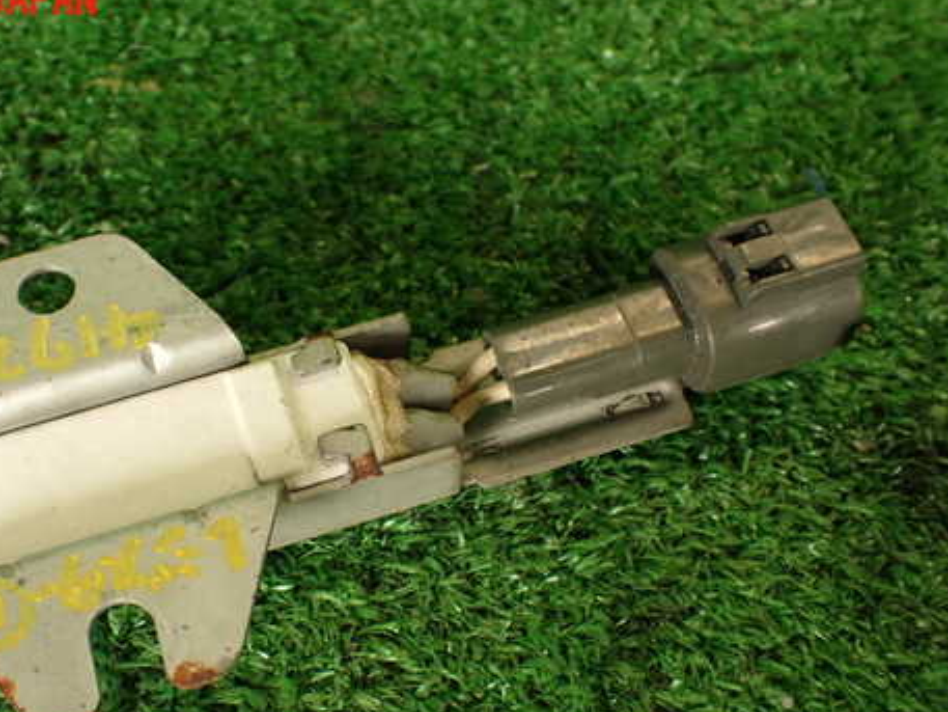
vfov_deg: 34.2
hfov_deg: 44.3
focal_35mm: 42
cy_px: 442
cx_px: 342
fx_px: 1151
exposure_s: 1/60
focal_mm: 5.79
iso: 160
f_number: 2.4
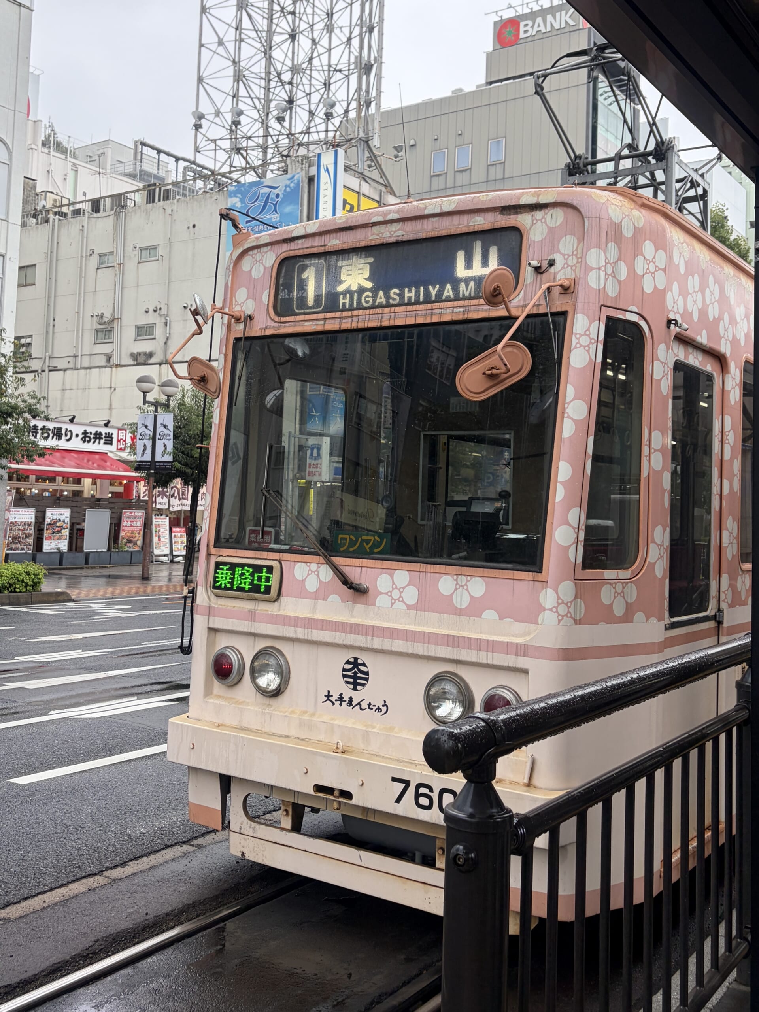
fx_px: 760
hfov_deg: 53.1
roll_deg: -2.1
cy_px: 506
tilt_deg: +4.0
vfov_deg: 67.3
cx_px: 380
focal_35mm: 26
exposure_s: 1/399
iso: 64
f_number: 1.6
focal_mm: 5.96
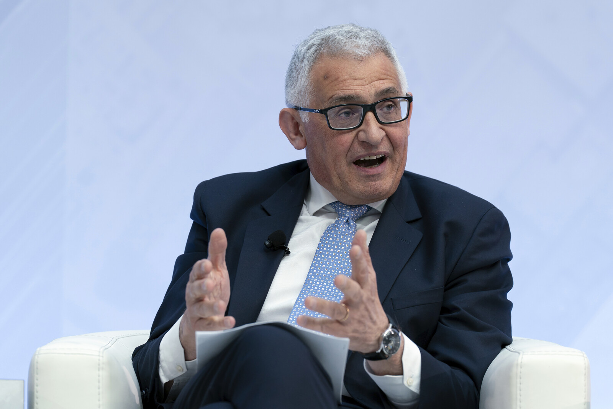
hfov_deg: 10.3
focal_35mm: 200
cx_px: 306
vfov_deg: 6.9
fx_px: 3406
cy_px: 204
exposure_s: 1/400
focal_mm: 200
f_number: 3.5
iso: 500
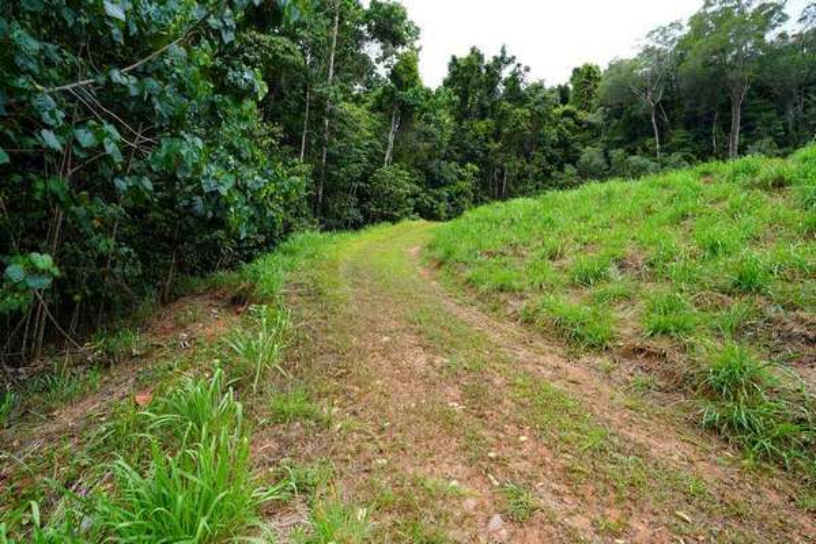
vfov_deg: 61.9
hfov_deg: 84.0
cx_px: 408
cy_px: 272
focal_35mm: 20
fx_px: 453
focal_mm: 20
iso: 100
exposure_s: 1/100
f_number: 6.3
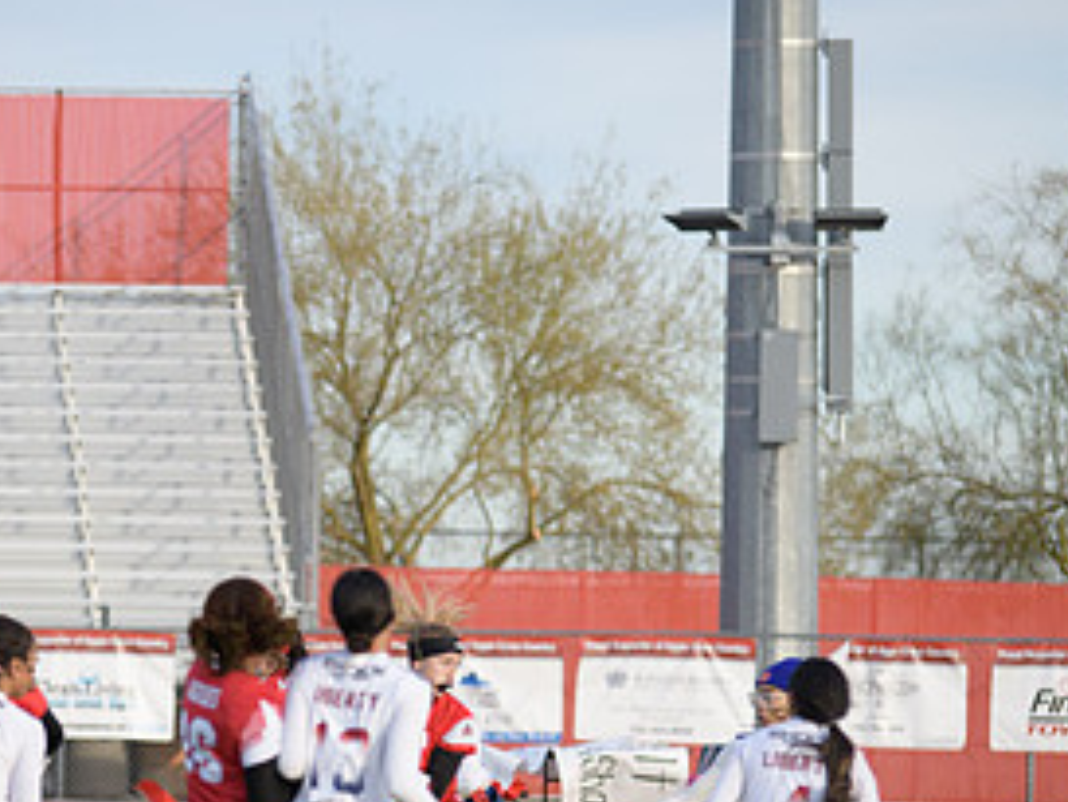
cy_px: 671
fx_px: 9136
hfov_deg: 6.7
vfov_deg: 5.0
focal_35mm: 296
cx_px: 258
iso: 640
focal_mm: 145
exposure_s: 1/4000
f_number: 2.8
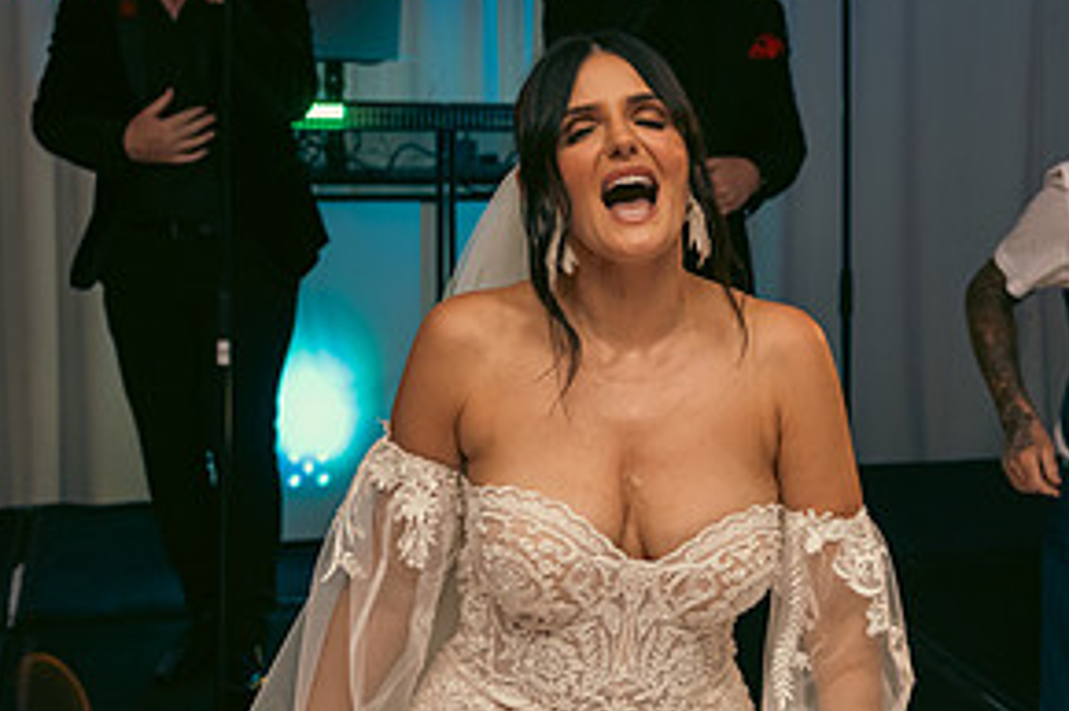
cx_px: 899
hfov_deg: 28.1
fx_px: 2077
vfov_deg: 19.4
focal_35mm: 70
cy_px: 304
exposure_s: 1/160
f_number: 3.5
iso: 800
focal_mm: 35
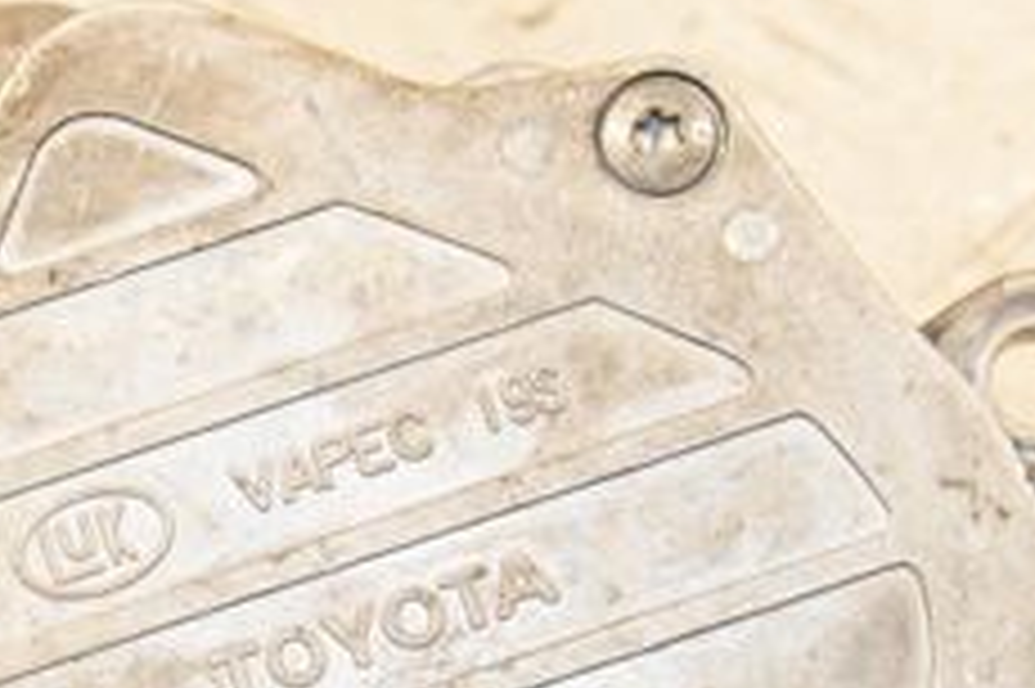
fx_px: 6004
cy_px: 643
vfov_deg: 6.5
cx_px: 212
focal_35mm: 209
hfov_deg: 9.8
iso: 1600
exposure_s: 1/200
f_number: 6.3
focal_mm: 50
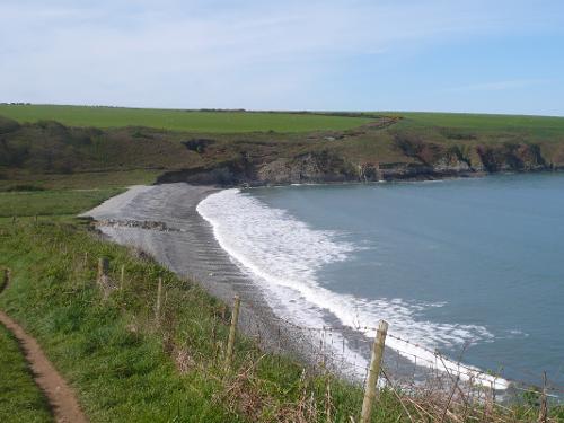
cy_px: 212
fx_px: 684
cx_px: 282
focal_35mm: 42
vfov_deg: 34.3
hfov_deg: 44.8
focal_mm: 5.8
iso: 100
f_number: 8
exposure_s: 1/250
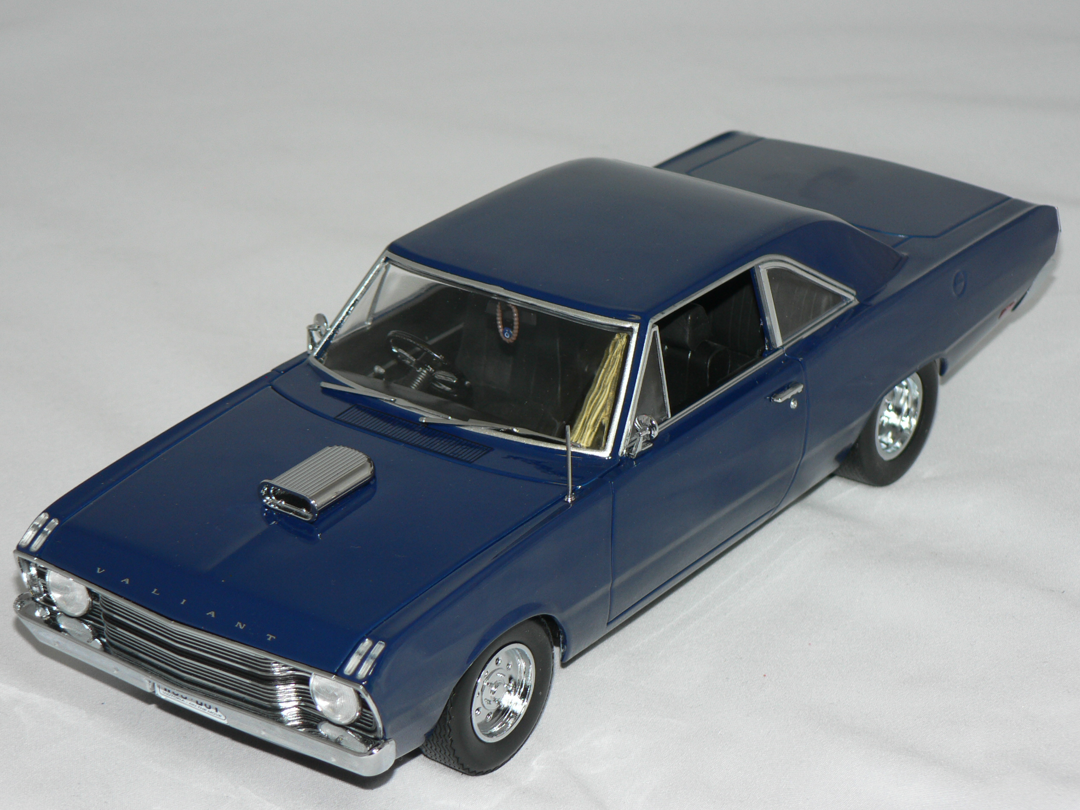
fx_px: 2933
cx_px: 539
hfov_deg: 20.9
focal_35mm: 94
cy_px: 408
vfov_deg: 15.7
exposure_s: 1/60
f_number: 3.2
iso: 80
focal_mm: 15.5
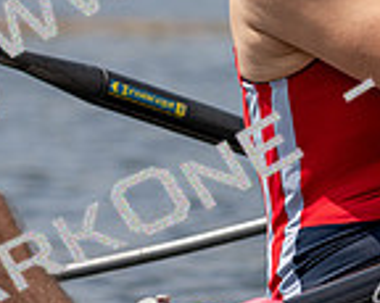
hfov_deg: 2.6
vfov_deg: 2.0
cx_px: 224
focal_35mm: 755
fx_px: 8485
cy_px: 104
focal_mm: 200
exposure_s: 1/1600
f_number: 5.6
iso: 160
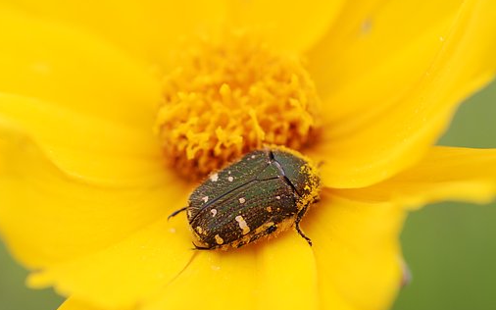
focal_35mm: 93
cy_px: 155
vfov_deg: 14.0
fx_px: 1257
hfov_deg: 22.3
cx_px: 246
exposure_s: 1/160
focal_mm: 60
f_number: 9
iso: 320
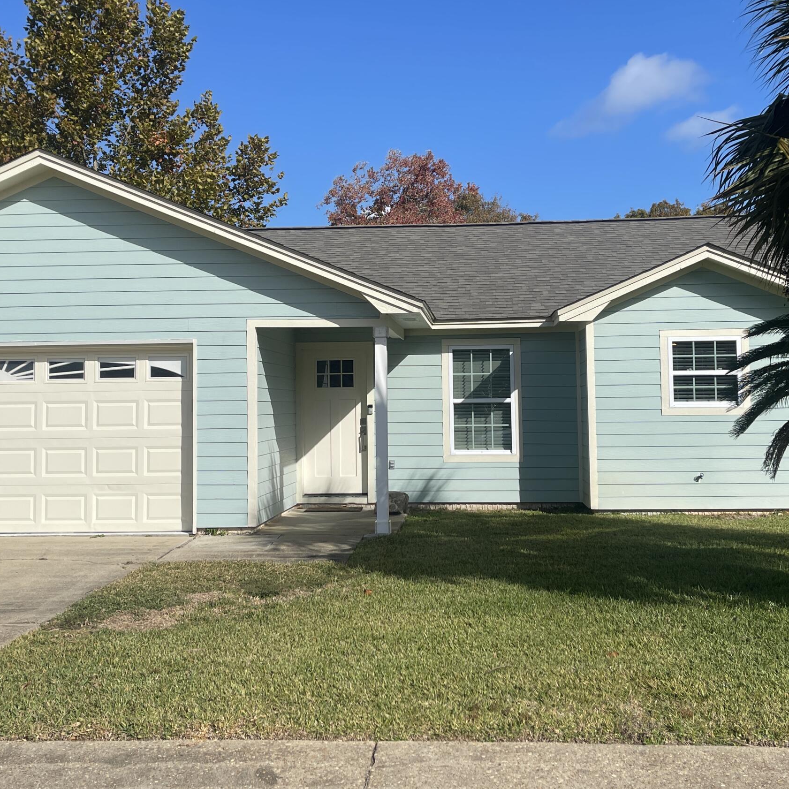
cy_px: 337
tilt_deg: +2.1
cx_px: 392
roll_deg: +0.9
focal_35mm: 41
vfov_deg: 40.8
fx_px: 1057
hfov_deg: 40.9
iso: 32
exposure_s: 1/6579
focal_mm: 5.1
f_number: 1.6
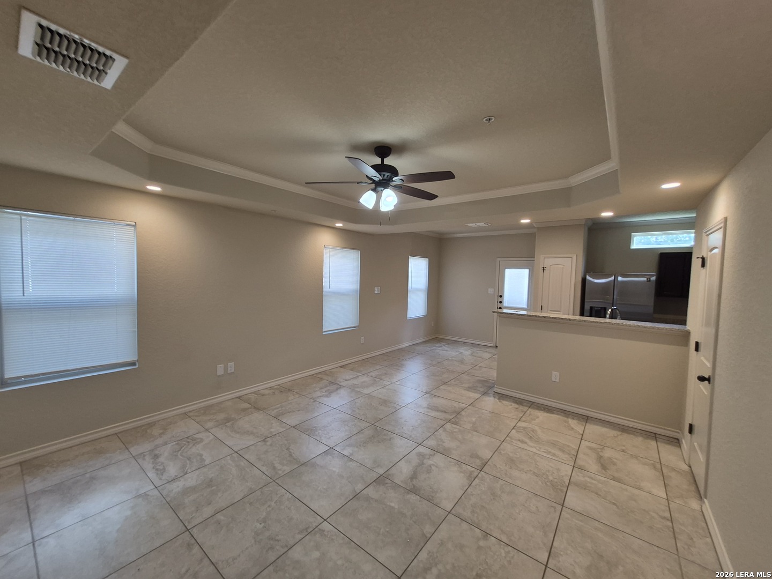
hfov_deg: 106.2
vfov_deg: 89.9
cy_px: 290
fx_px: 290
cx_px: 386
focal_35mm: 13
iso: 100
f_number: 2.2
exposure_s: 1/60
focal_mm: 1.74
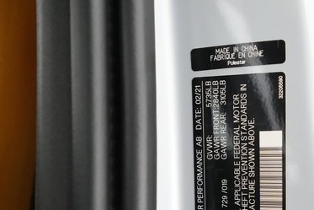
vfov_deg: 27.3
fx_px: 419
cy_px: 179
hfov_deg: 40.2
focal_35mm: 48
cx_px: 226
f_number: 4.5
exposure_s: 1/100
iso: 10000
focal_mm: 28
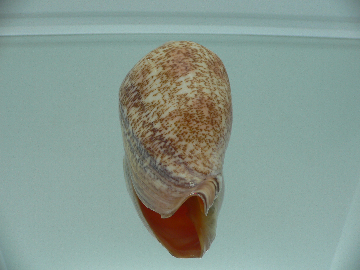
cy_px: 135
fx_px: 364
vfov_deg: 40.7
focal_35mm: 35
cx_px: 180
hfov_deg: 52.6
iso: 80
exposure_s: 1/60
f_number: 2.8
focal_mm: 4.6
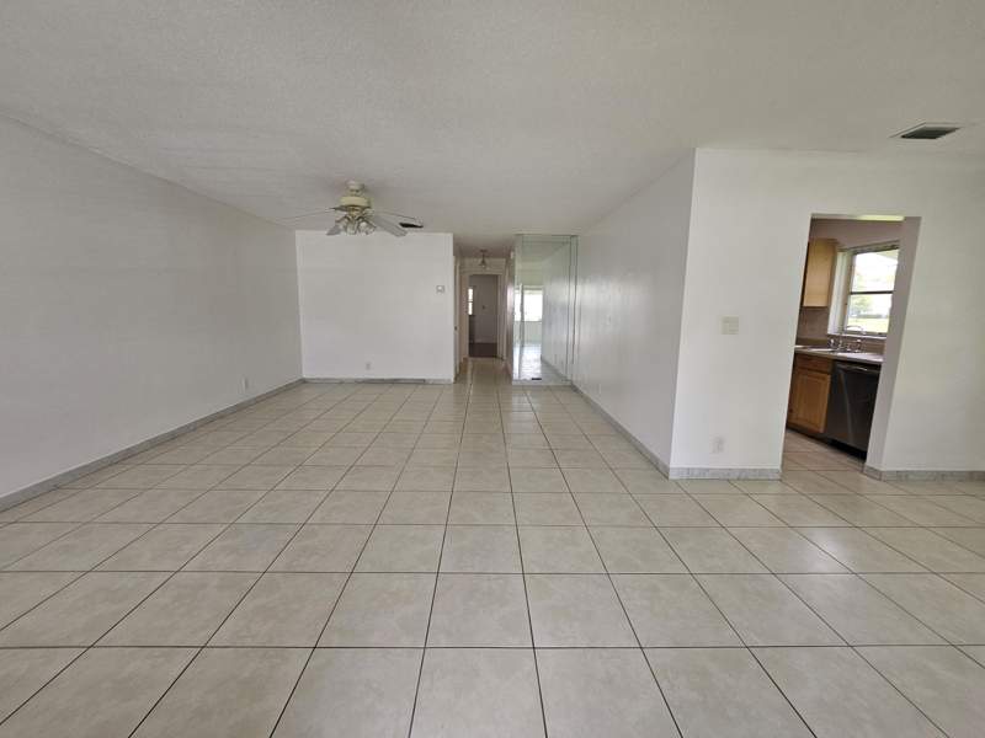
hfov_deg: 106.2
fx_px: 370
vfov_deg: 89.9
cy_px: 369
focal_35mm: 13
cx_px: 492
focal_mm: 1.7
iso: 40
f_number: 2.2
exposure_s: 1/60
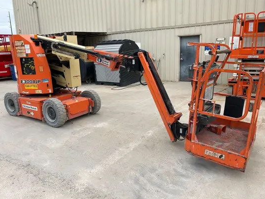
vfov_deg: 51.4
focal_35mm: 27
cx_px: 136
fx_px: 207
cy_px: 98
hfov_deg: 65.3
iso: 50
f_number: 1.6
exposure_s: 1/1056
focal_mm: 5.1
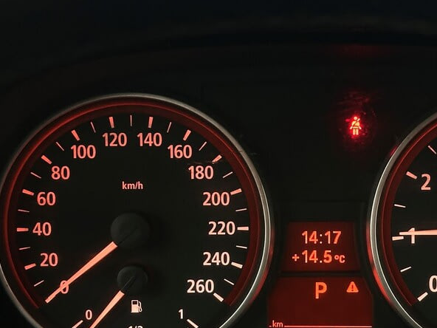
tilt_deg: -20.4
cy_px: 189
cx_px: 320
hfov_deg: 26.4
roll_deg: +0.2
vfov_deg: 20.2
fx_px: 922
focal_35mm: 73
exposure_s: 1/33
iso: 250
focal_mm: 6.86
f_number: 1.78
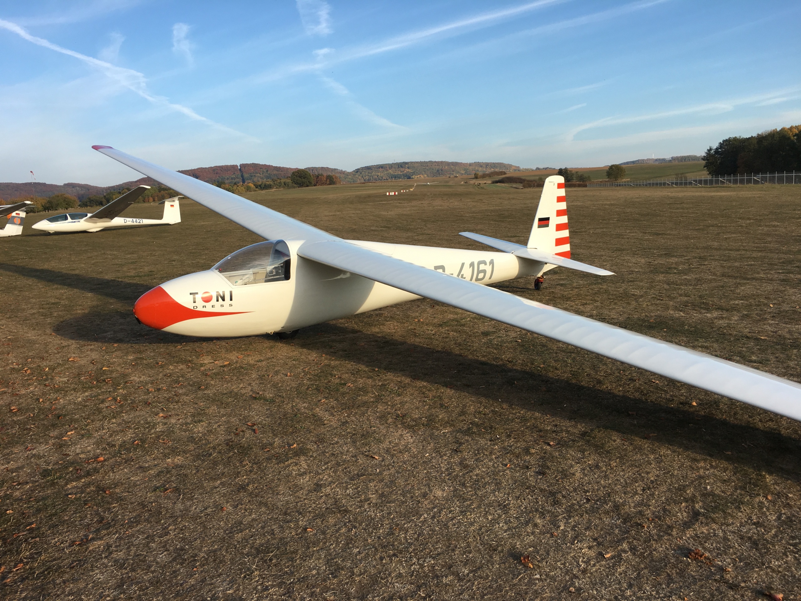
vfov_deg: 48.2
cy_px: 300
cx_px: 400
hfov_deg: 61.7
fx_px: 671
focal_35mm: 29
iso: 25
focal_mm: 4.15
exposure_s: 1/663
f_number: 2.2
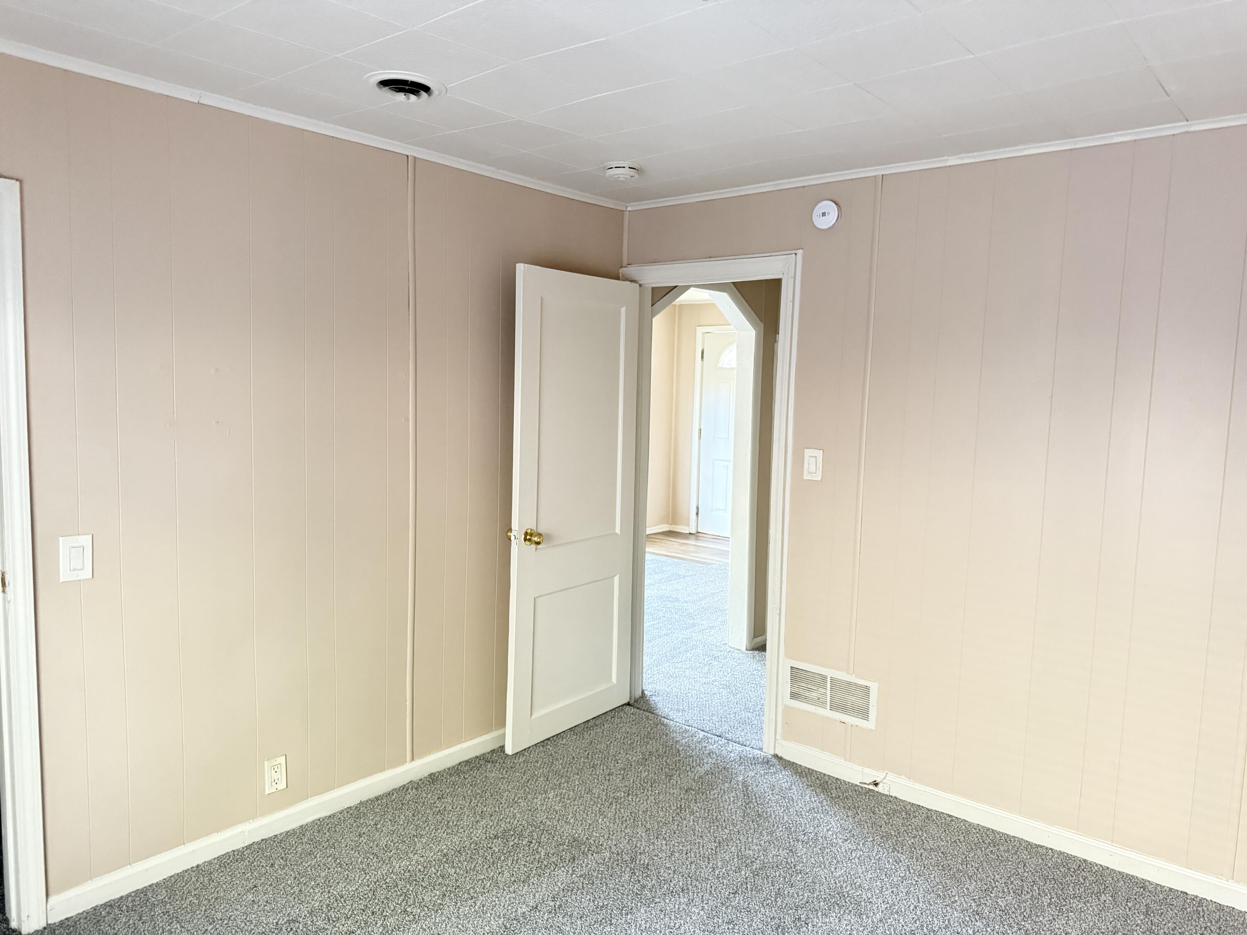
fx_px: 865
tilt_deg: -5.8
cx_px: 624
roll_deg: -1.3
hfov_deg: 71.6
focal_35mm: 24
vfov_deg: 56.8
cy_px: 468
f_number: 1.78
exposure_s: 1/40
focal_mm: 6.76
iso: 1000
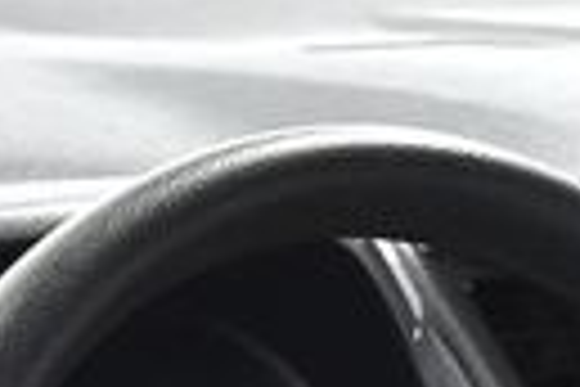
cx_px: 567
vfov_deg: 5.9
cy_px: 880
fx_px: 3592
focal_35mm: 223
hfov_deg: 9.2
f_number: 4
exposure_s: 1/320
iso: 2500
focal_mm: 30
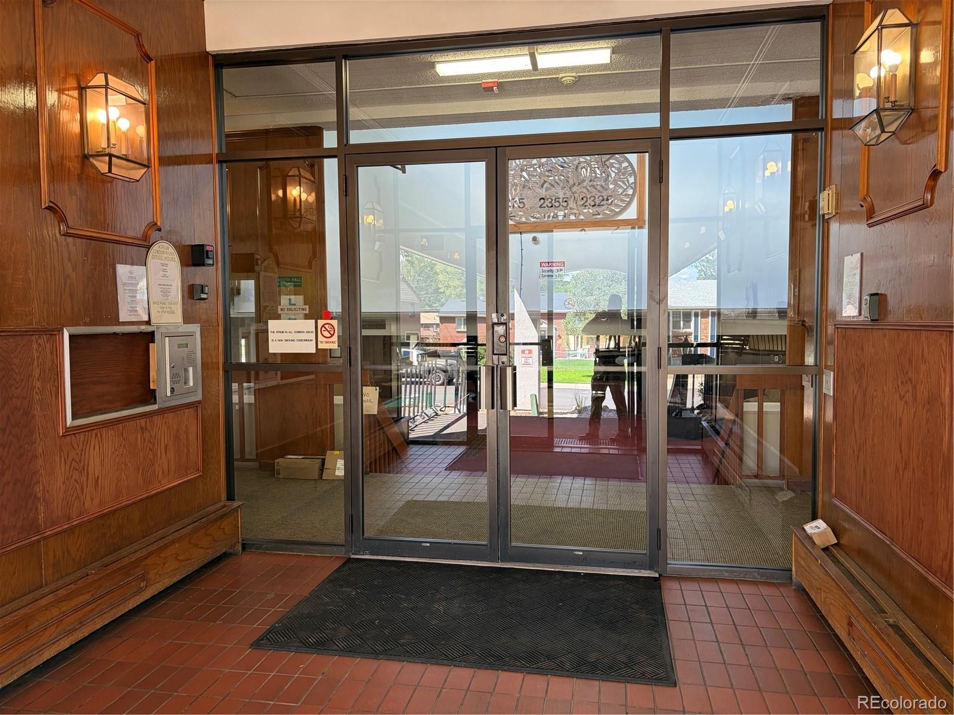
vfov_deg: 53.1
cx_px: 477
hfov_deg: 67.3
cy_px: 358
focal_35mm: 26
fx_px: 717
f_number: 1.6
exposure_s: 1/120
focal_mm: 5.96
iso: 125
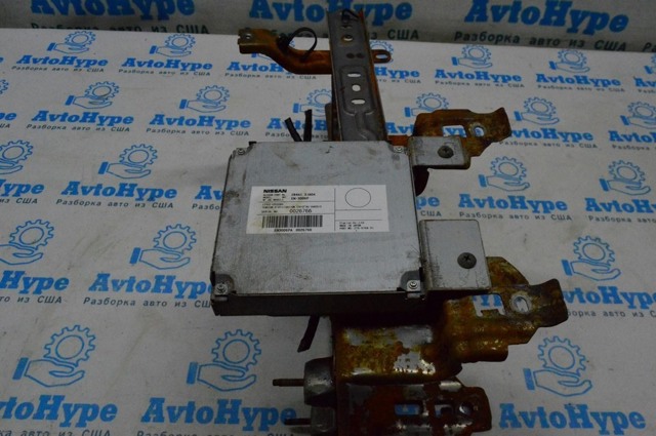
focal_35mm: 30
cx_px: 328
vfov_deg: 43.5
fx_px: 546
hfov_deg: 62.0
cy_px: 218
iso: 6400
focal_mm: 20
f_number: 11
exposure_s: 1/500
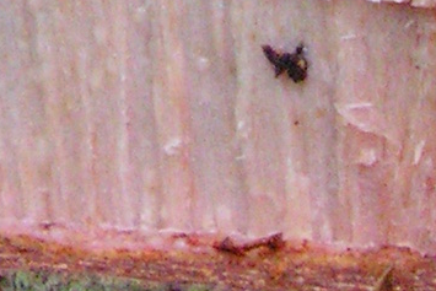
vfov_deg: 6.2
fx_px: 2617
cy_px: -226
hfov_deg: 9.5
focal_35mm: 216
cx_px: 203
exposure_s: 1/40
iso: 400
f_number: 3.2
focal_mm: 6
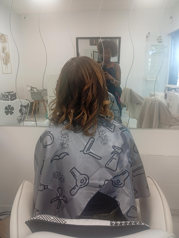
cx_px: 90
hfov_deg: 51.5
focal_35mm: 27
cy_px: 119
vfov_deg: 65.3
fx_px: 186
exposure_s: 1/33.3
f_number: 1.8
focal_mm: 3.98
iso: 177
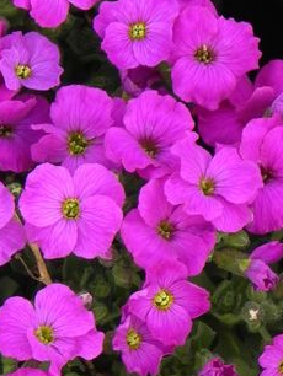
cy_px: 247
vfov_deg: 5.9
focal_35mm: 337
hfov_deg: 4.4
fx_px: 3668
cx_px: -57
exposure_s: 1/160
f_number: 5
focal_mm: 23
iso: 160
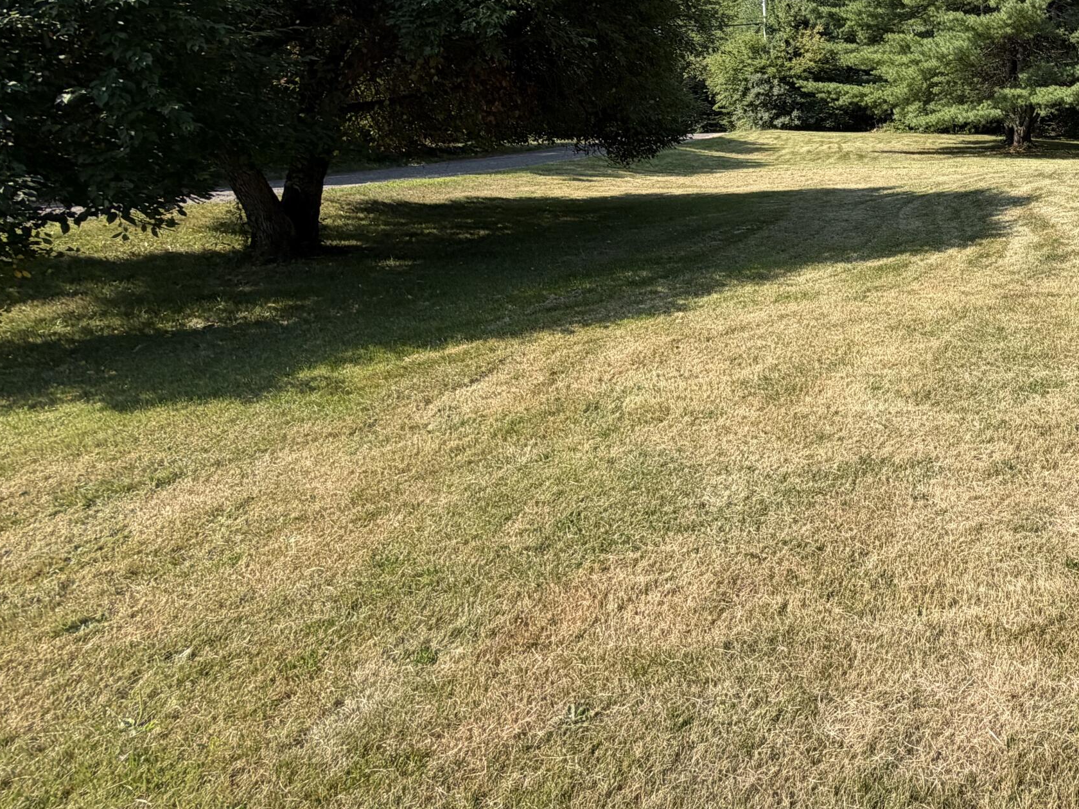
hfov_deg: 60.2
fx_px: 779
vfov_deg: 52.8
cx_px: 945
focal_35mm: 25
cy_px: 218
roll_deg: +4.7
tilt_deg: -6.8
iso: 32
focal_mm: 2.22
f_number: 2.2
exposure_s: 1/770
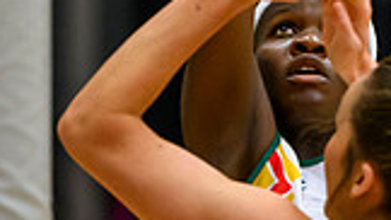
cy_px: -292
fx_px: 8001
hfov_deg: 2.8
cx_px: 420
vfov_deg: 1.6
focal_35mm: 772
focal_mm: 150
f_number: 2.8
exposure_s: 1/1000
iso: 4000
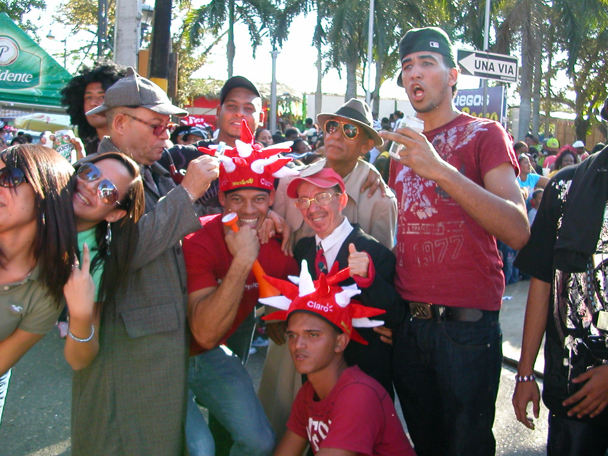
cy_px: 228
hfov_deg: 50.1
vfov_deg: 38.7
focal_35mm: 37
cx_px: 304
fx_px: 650
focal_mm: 5.6
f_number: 2.7
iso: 100
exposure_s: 1/191
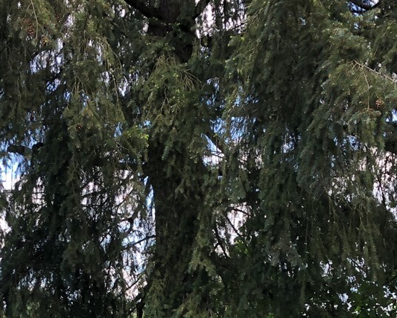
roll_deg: -2.3
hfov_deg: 23.3
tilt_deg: +0.0
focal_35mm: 82
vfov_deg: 17.8
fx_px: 964
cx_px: 177
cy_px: 384
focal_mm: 4
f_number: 1.8
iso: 25
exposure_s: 1/120
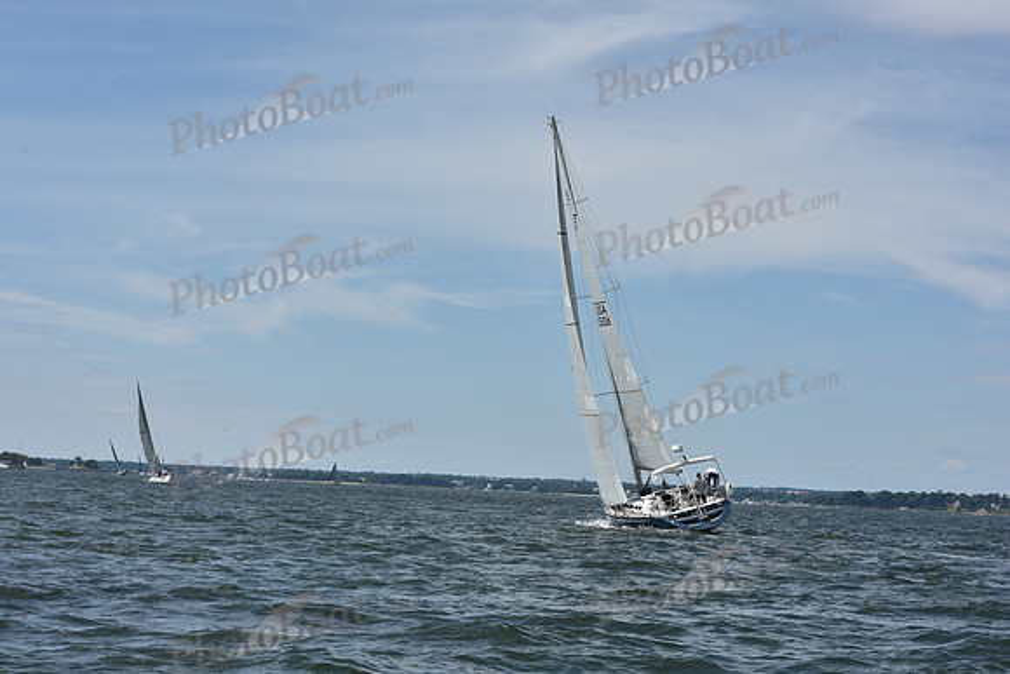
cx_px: 505
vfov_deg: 18.2
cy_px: 337
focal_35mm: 75
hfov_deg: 27.0
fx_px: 2105
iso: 320
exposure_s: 1/1000
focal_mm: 75
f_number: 11
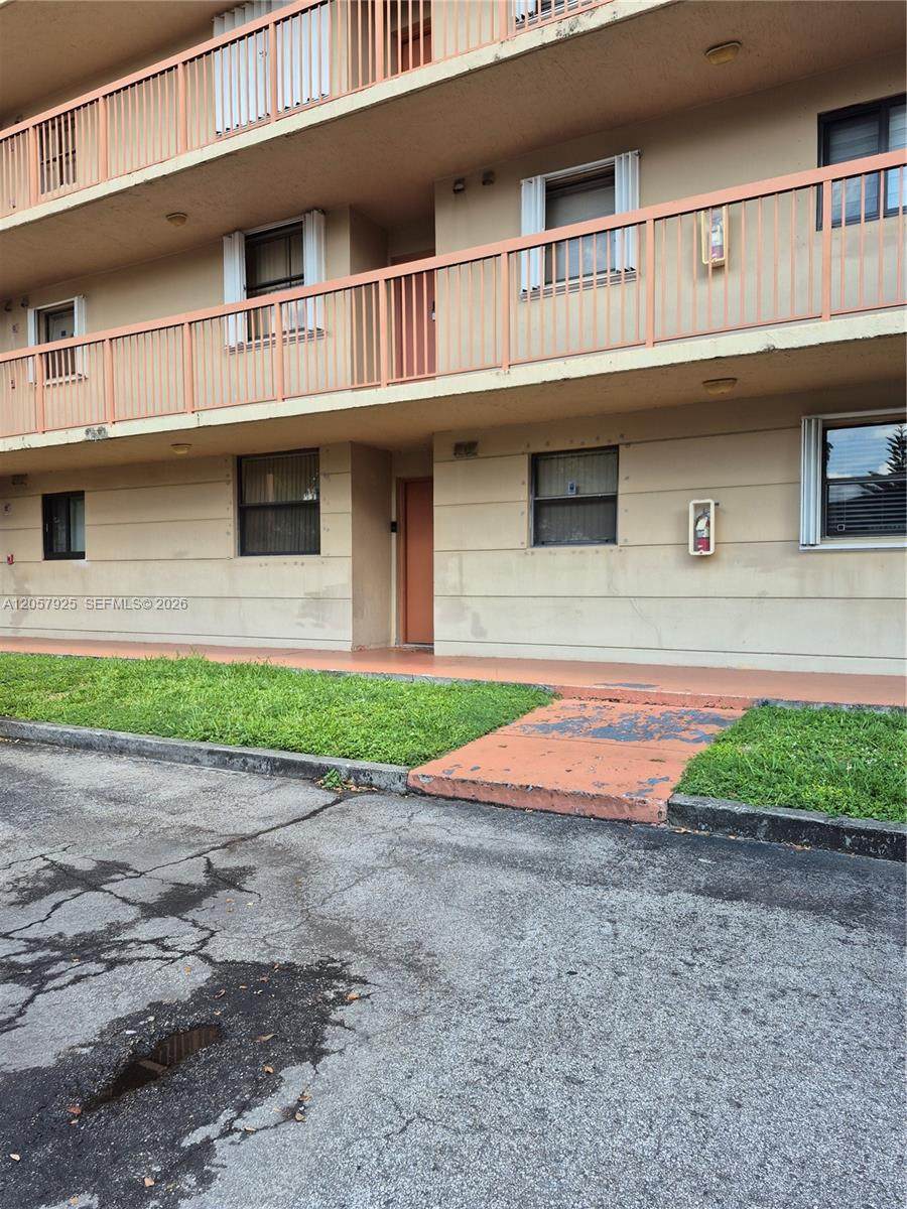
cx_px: 454
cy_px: 604
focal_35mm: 23
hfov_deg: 58.9
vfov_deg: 73.9
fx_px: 804
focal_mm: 5.4
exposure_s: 1/223
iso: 25
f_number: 1.8
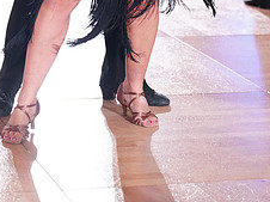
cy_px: -92
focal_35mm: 173
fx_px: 1348
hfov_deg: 11.4
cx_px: 81
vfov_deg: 8.4
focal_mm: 70
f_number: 2.8
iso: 2000
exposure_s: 1/500
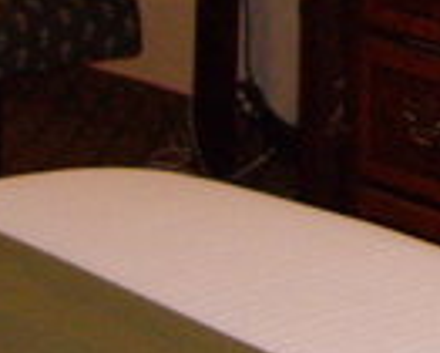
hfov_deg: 8.2
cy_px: -54
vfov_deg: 6.8
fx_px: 2958
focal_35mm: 227
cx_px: 769
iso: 400
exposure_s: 1/40
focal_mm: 7.9
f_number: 2.8
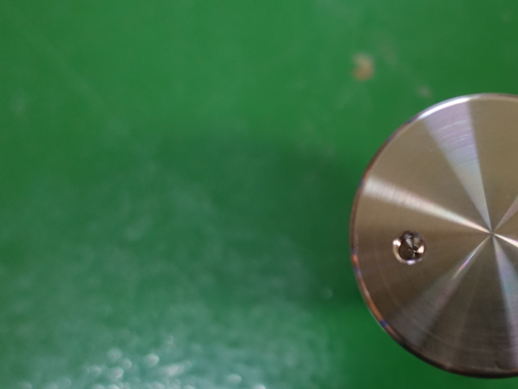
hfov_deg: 35.0
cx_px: 480
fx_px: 763
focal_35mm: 51
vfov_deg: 28.3
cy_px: 271
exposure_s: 1/30
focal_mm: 8.8
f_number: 1.8
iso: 640
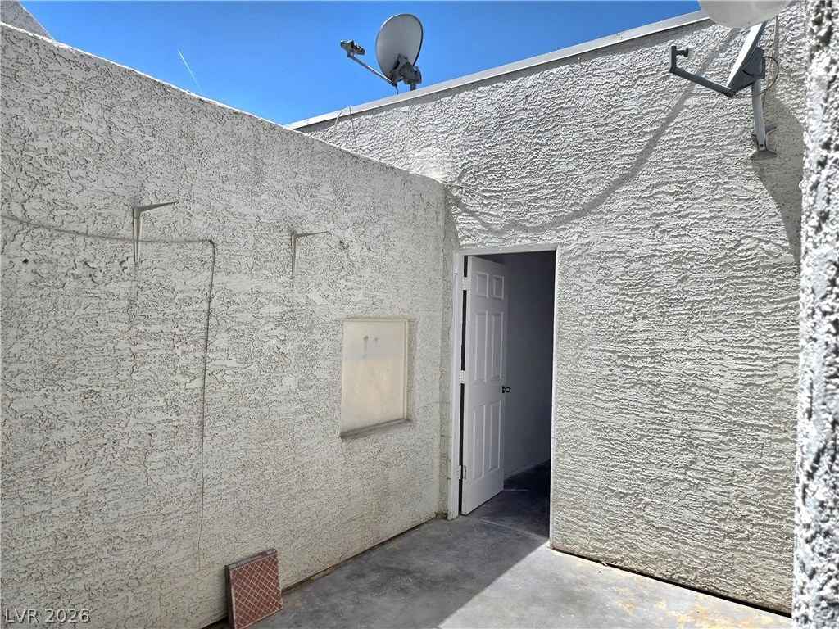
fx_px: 557
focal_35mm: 23
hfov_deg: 73.9
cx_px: 420
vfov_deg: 58.9
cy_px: 314
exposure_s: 1/3333
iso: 32
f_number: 1.8
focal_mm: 5.4
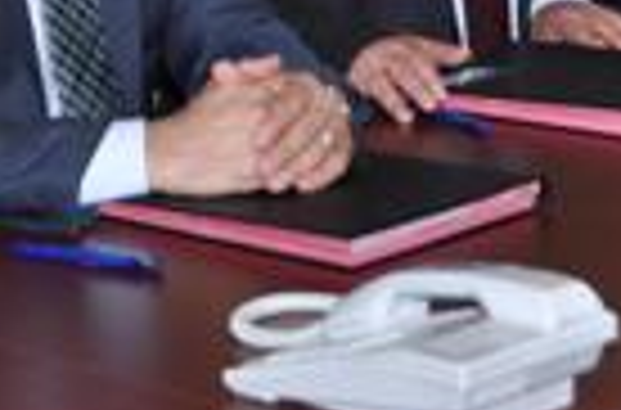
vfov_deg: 8.5
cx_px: 135
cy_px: -219
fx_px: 2682
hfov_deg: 13.2
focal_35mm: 156
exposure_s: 1/80
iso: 200
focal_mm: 32
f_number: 5.6
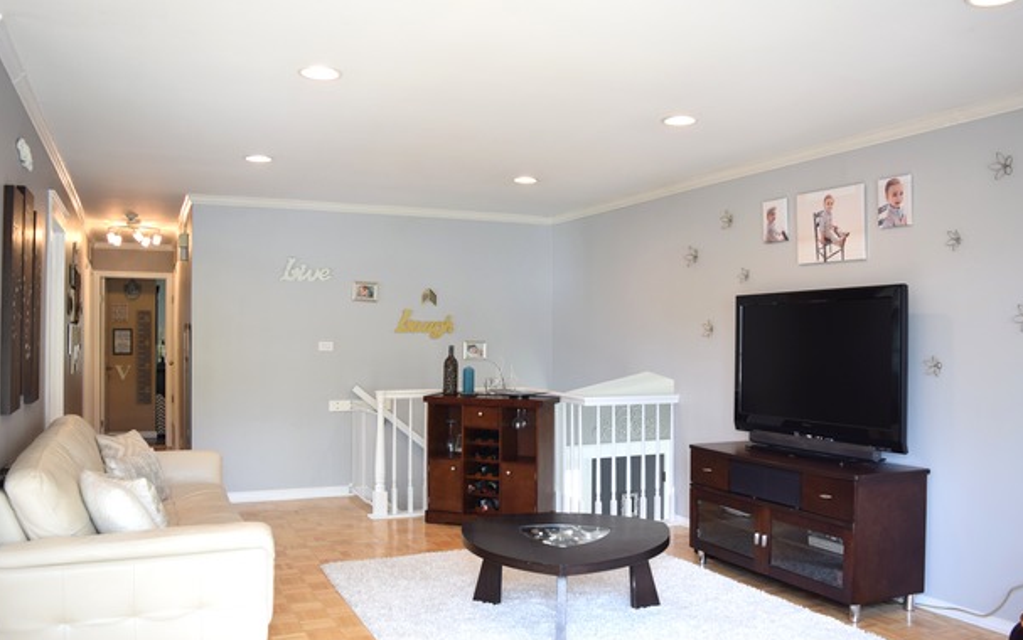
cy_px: 331
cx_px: 529
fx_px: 809
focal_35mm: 29
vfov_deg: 43.2
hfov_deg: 64.6
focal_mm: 18
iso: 450
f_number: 4
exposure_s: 1/60
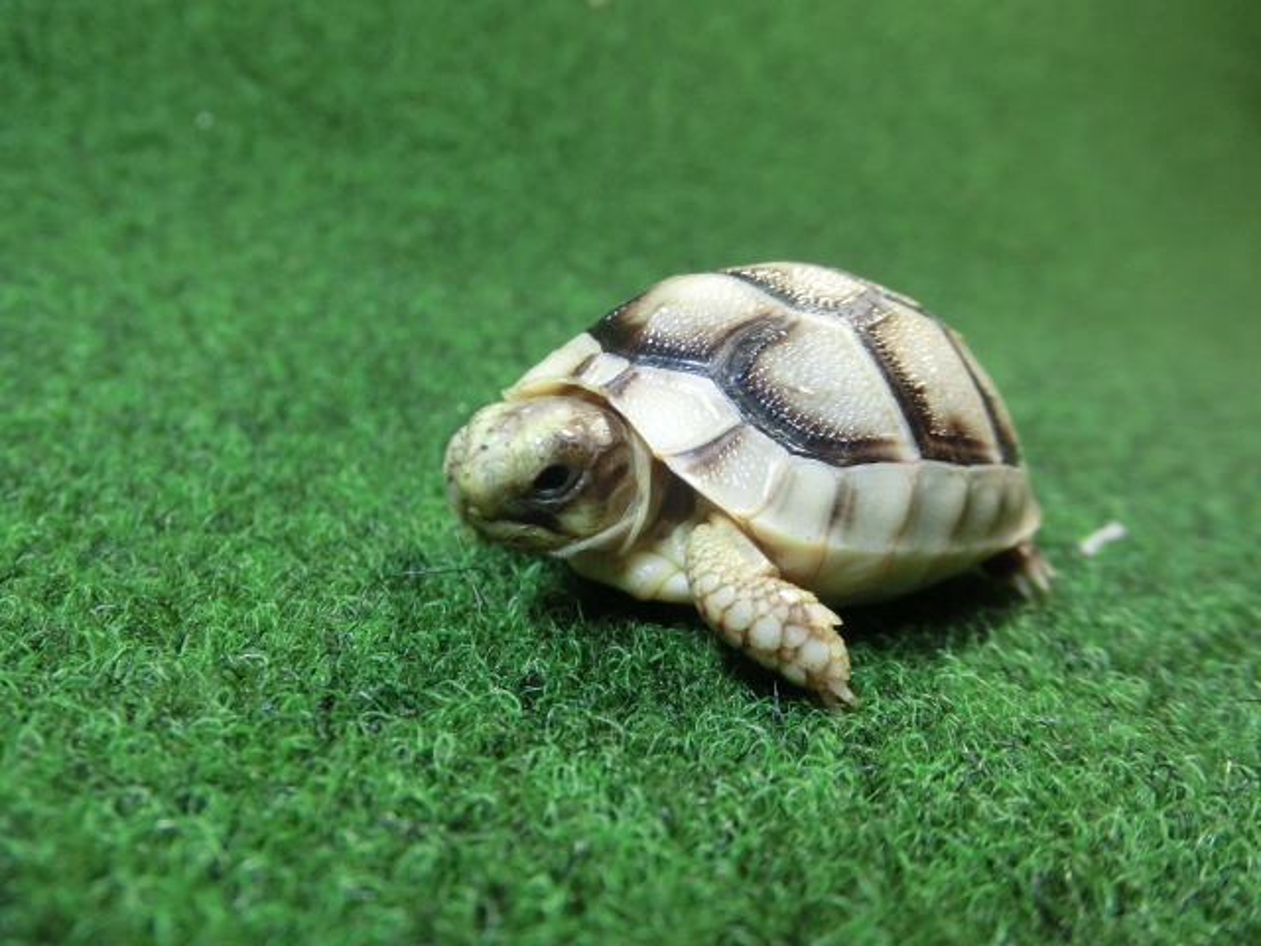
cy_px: 473
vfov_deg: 49.7
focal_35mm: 28
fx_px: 1020
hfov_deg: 63.4
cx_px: 630
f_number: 3
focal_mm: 5
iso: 400
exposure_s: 1/60
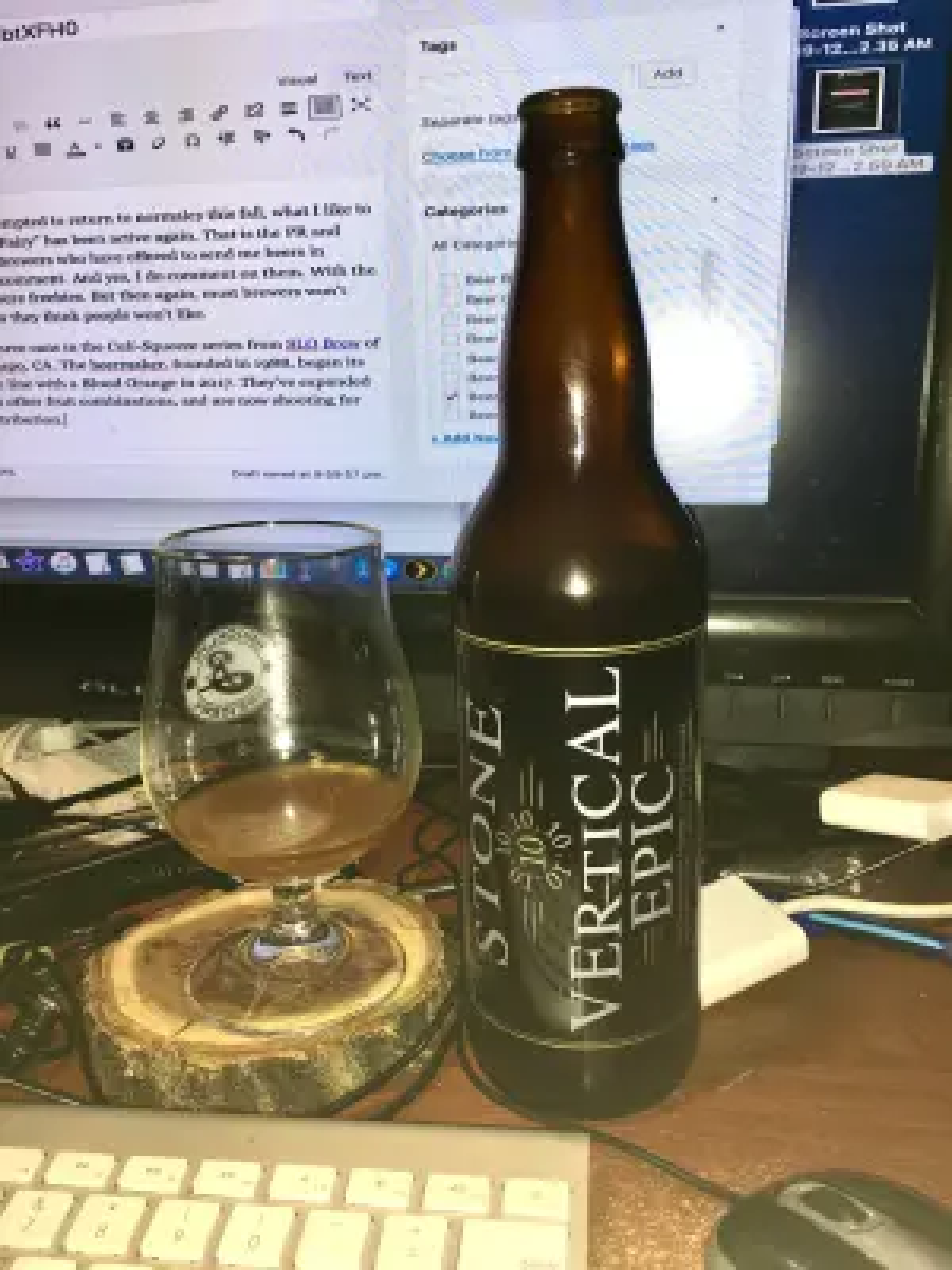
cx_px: 476
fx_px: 1063
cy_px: 635
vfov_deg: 61.7
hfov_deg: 48.2
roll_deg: +2.1
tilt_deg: -16.3
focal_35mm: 29
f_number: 2.2
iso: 25
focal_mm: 4.15
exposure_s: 1/47
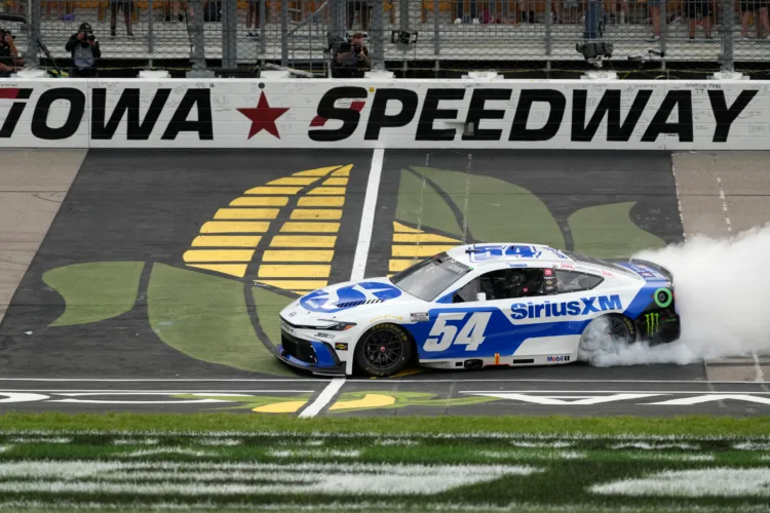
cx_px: 385
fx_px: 5710
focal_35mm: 267
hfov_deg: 7.7
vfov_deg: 5.1
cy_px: 256
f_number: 4.5
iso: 800
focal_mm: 267
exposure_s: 1/2500
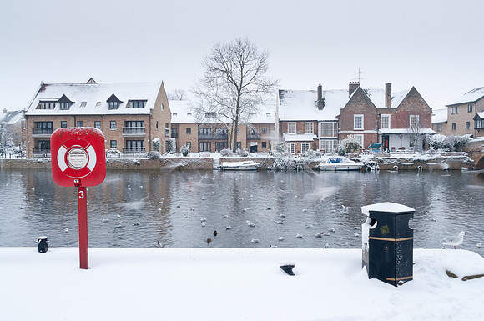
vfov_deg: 36.8
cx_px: 242
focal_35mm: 36
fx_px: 483
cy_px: 160
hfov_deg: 53.2
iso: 200
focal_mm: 24
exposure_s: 1/8
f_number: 18
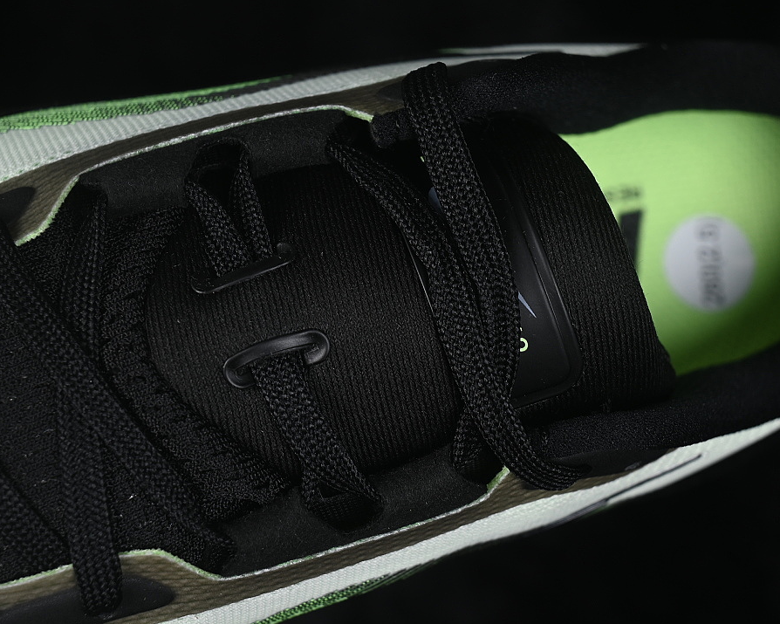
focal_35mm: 85
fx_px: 1962
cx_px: 407
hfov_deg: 22.5
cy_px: 313
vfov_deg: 18.1
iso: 160
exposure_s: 1/80
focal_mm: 50
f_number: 7.1
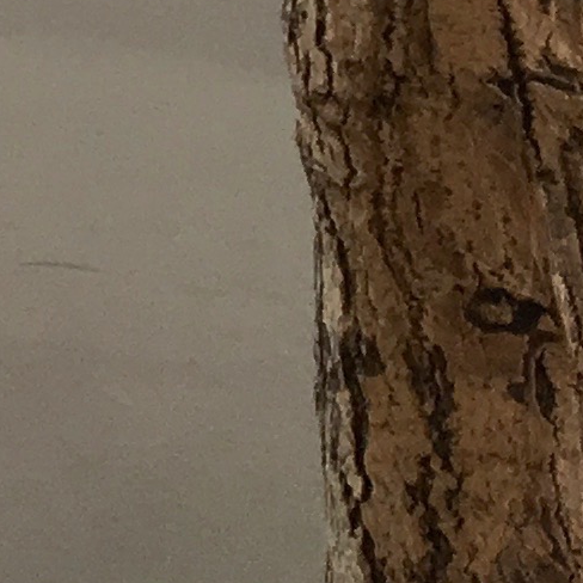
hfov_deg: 6.5
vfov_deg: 7.6
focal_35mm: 212
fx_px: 4040
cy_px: -888
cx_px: -1782
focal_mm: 4.15
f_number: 2.2
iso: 25
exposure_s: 1/200
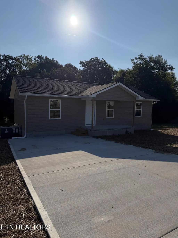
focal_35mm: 24
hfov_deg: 56.8
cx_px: 89
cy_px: 119
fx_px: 165
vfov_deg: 71.6
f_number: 1.78
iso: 100
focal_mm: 6.76
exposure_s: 1/14286
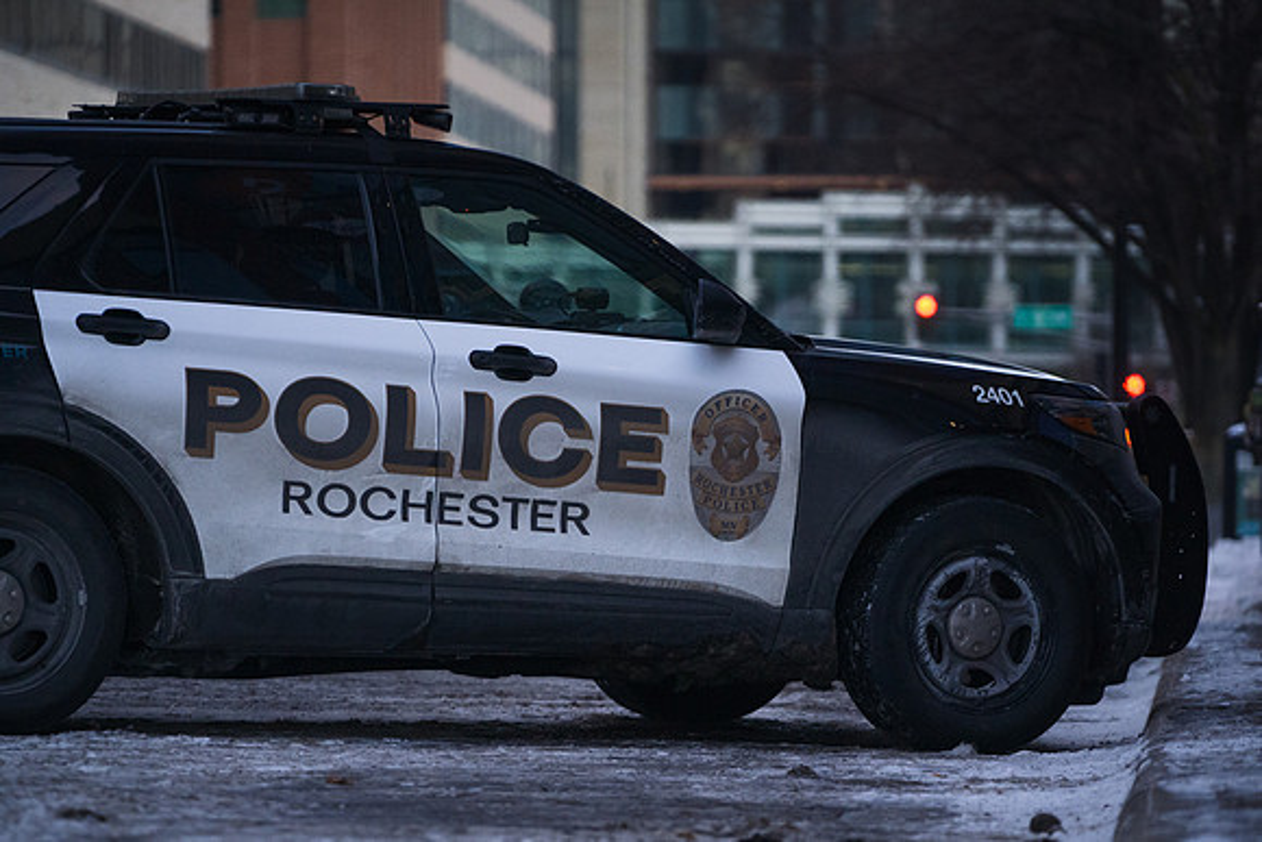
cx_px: 620
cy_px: 469
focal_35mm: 227
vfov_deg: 6.1
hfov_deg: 9.1
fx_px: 7964
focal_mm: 200
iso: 6400
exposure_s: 1/2000
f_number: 4
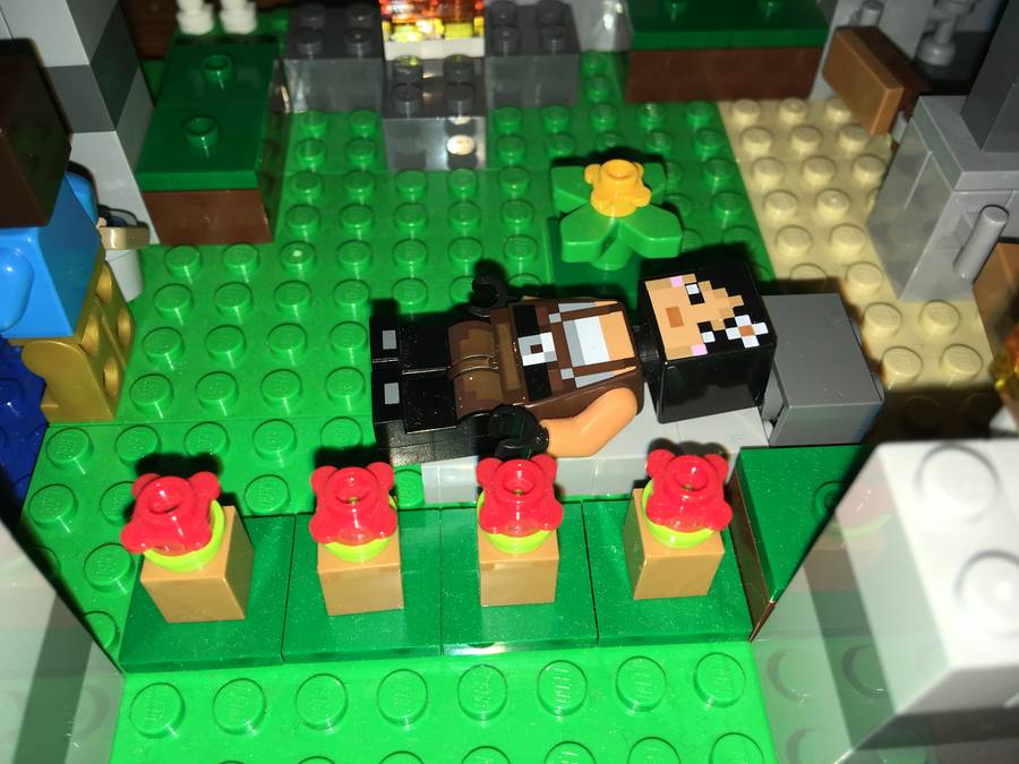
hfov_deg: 61.7
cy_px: 382
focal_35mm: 29
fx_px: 854
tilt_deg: -51.3
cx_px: 510
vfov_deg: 48.2
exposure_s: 1/199
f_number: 2.2
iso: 25
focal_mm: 4.15
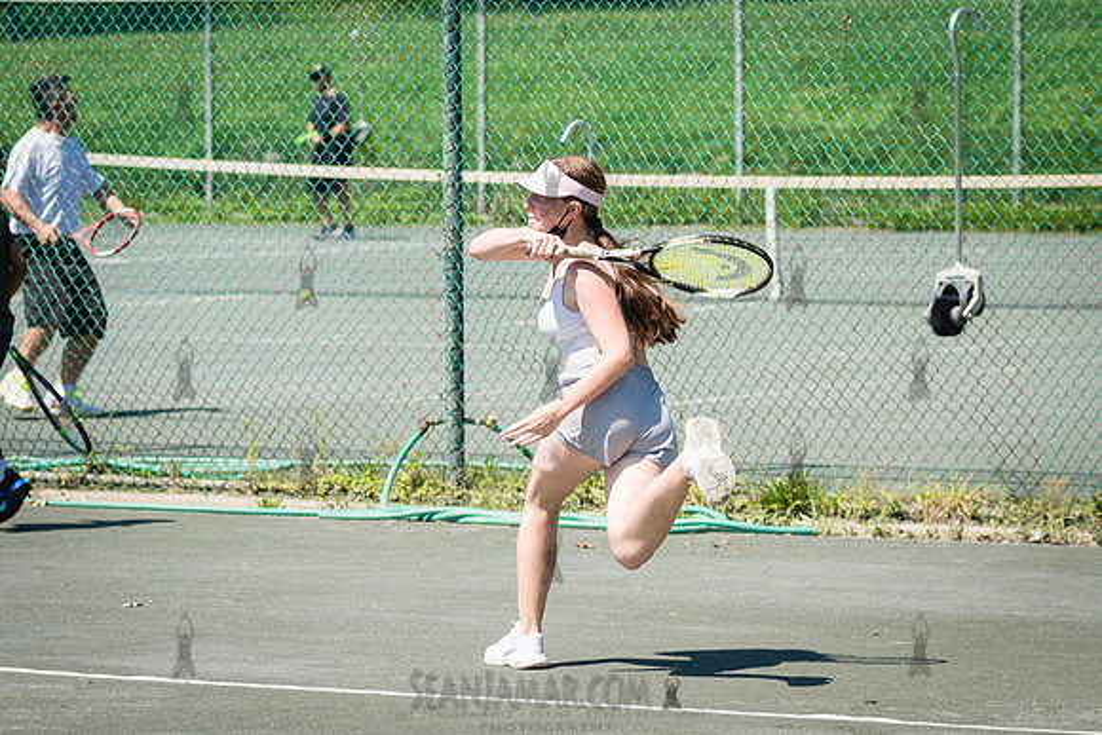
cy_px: 300
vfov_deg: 6.8
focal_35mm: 202
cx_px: 606
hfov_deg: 10.2
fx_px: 6184
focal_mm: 112
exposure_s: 1/1000
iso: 125
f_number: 5
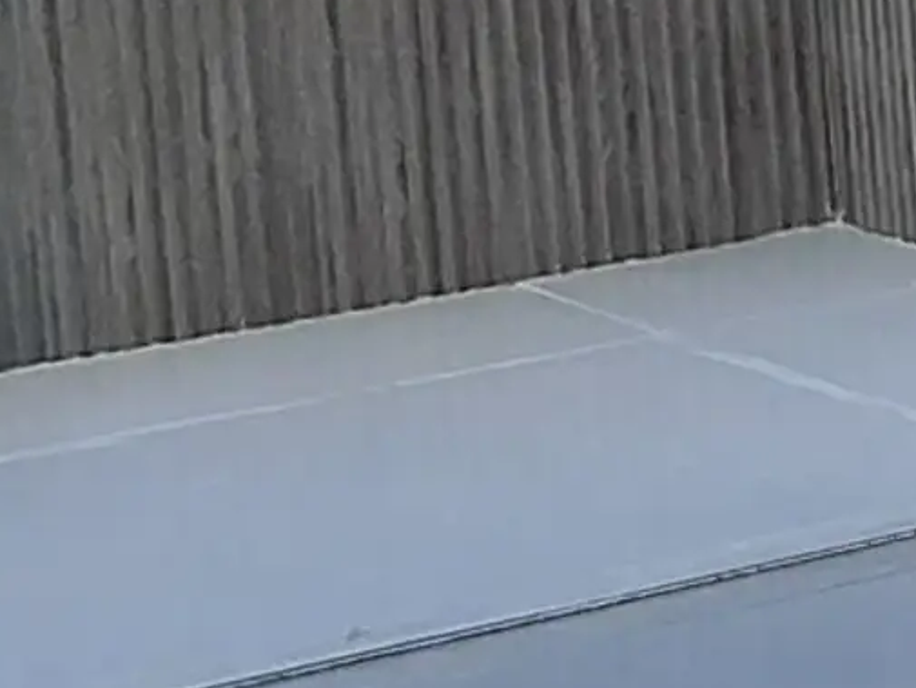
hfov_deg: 7.7
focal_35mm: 214
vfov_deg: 6.9
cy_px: -107
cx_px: 3047
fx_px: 5664
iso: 40
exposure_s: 1/397
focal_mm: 3.93
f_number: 1.7
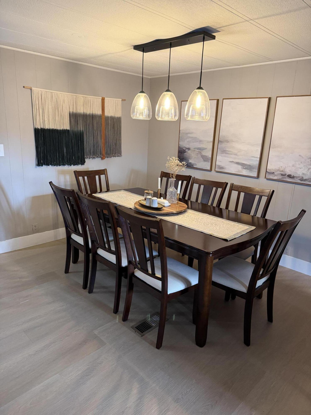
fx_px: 287
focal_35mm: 24
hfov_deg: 56.8
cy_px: 208
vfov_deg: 71.6
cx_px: 156
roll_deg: -3.8
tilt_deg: -16.6
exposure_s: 1/60
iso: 500
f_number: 1.78
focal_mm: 6.76
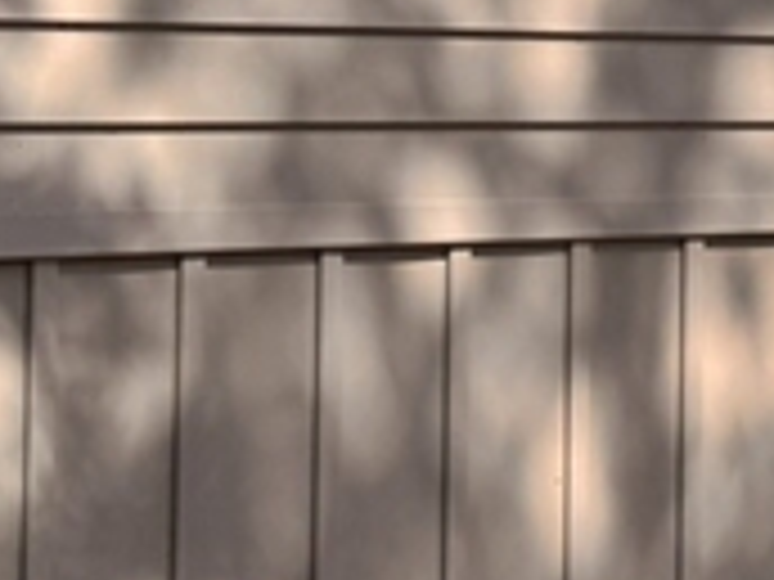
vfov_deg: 10.3
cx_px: 801
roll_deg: -0.8
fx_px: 3197
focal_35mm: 143
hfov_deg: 13.6
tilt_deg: +1.3
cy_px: -9
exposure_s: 1/4608
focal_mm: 6.76
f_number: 1.78
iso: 80
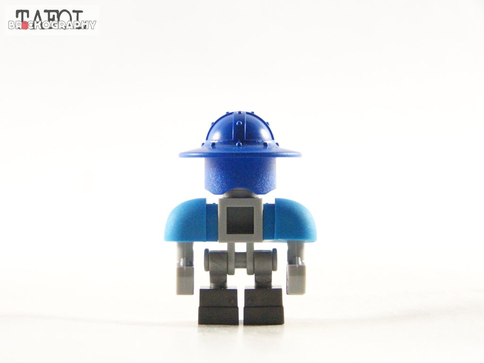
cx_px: 242
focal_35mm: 105
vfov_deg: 14.1
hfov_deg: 18.7
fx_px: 1468
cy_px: 182
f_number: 3.2
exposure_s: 1/60
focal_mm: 17.5
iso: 400
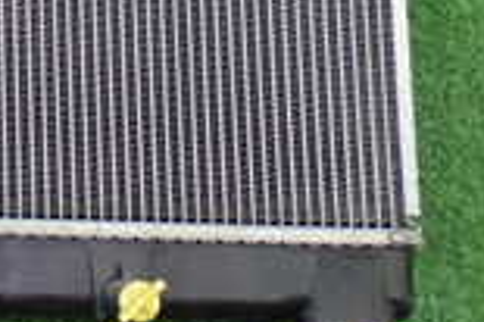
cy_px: -278
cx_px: -365
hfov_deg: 11.6
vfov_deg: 8.0
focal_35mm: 165
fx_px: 2216
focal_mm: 7.31
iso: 500
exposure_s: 1/40
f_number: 2.8
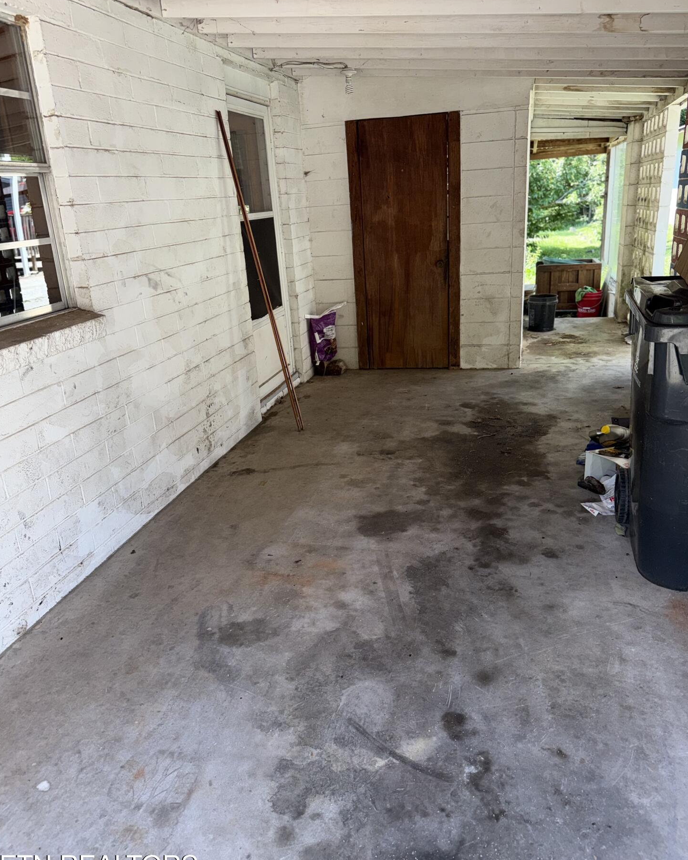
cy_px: 432
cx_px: 354
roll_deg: +3.2
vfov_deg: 66.0
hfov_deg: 54.9
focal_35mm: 26
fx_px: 662
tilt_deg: -20.6
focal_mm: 6.76
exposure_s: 1/359
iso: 50
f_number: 1.78
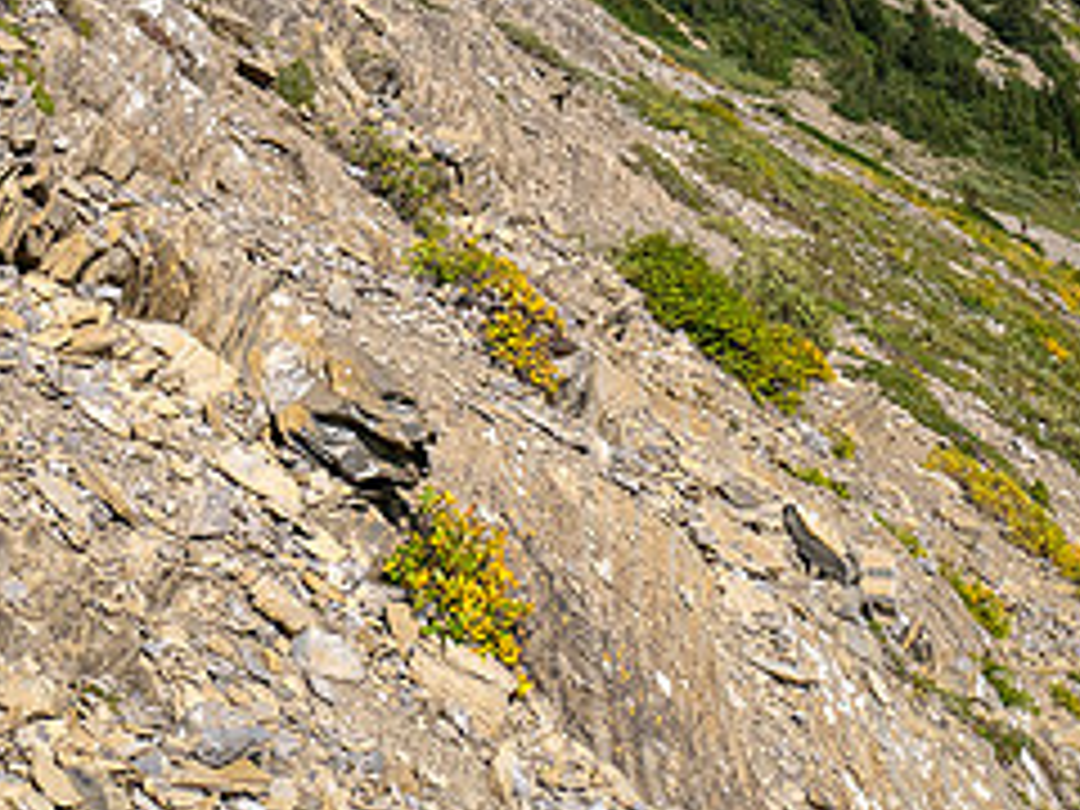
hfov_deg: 33.0
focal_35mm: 58
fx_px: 1810
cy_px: -142
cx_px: 396
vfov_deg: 23.3
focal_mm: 12
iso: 200
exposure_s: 1/320
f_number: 8
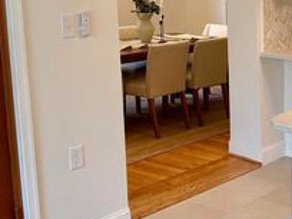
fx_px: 590
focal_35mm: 70
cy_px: 65
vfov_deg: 20.9
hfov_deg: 25.7
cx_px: 323
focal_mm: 6.76
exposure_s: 1/223
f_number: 1.78
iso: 160
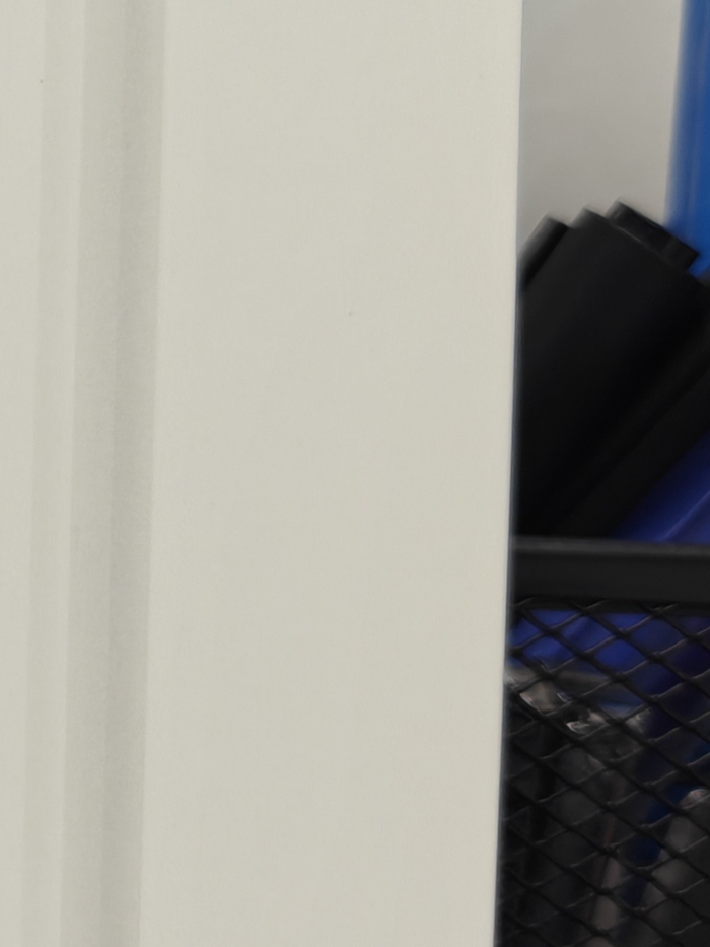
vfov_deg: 19.4
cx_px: -487
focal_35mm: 101
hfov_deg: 13.4
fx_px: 2761
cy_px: 452
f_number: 1.6
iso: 160
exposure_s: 1/100
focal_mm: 6.06
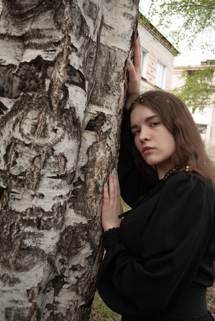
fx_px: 295
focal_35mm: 33
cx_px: 108
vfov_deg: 57.2
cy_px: 160
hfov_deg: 40.1
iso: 400
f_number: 3.8
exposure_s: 1/320
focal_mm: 22
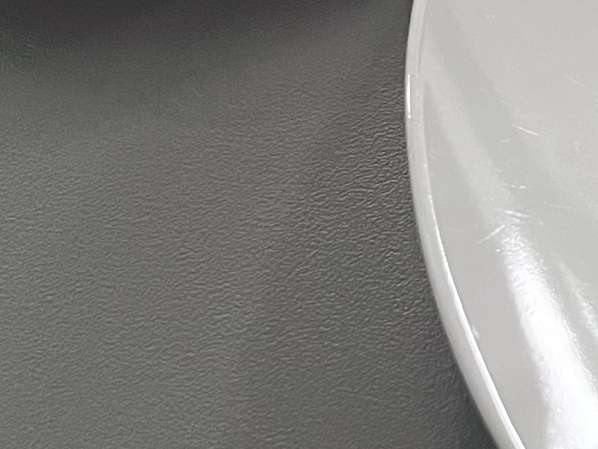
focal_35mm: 118
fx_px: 2038
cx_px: 770
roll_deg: +1.9
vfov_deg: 12.4
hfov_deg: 15.9
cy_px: -9
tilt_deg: -43.9
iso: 400
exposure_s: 1/33
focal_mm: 5.1
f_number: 1.6
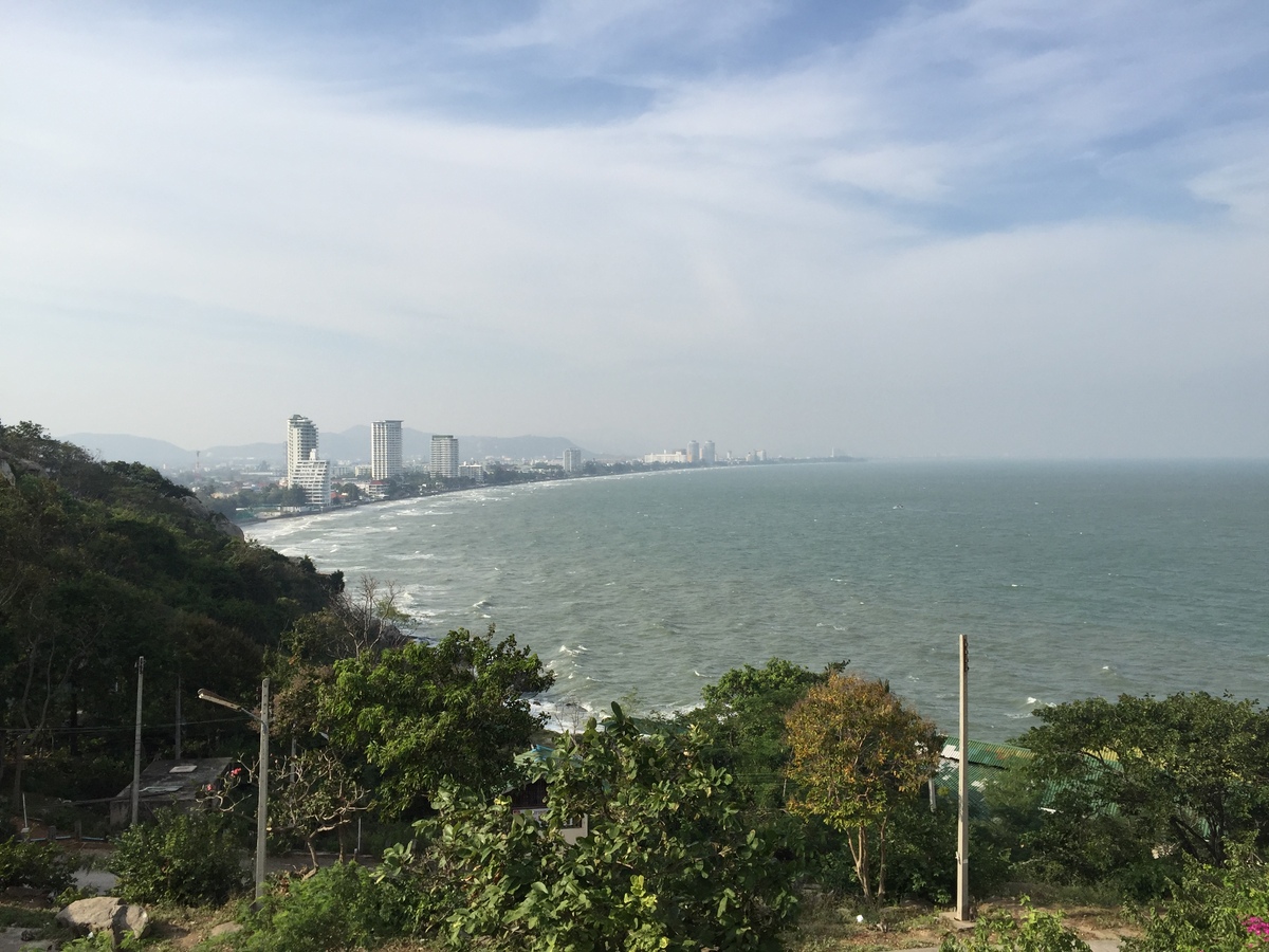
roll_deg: -0.1
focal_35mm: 29
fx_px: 1063
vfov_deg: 48.2
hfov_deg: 61.7
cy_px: 476
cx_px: 634
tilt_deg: -0.4
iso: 32
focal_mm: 4.15
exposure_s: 1/2326
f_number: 2.2
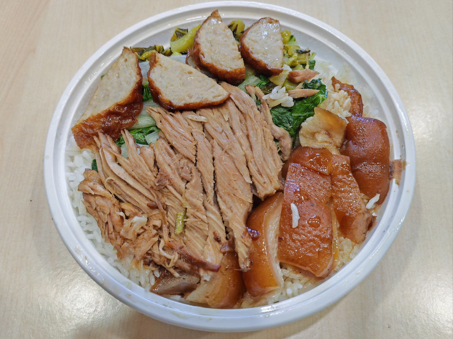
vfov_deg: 46.8
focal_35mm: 30
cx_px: 226
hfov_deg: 60.0
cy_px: 170
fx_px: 393
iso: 400
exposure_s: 1/100
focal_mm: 5.52
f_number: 1.95
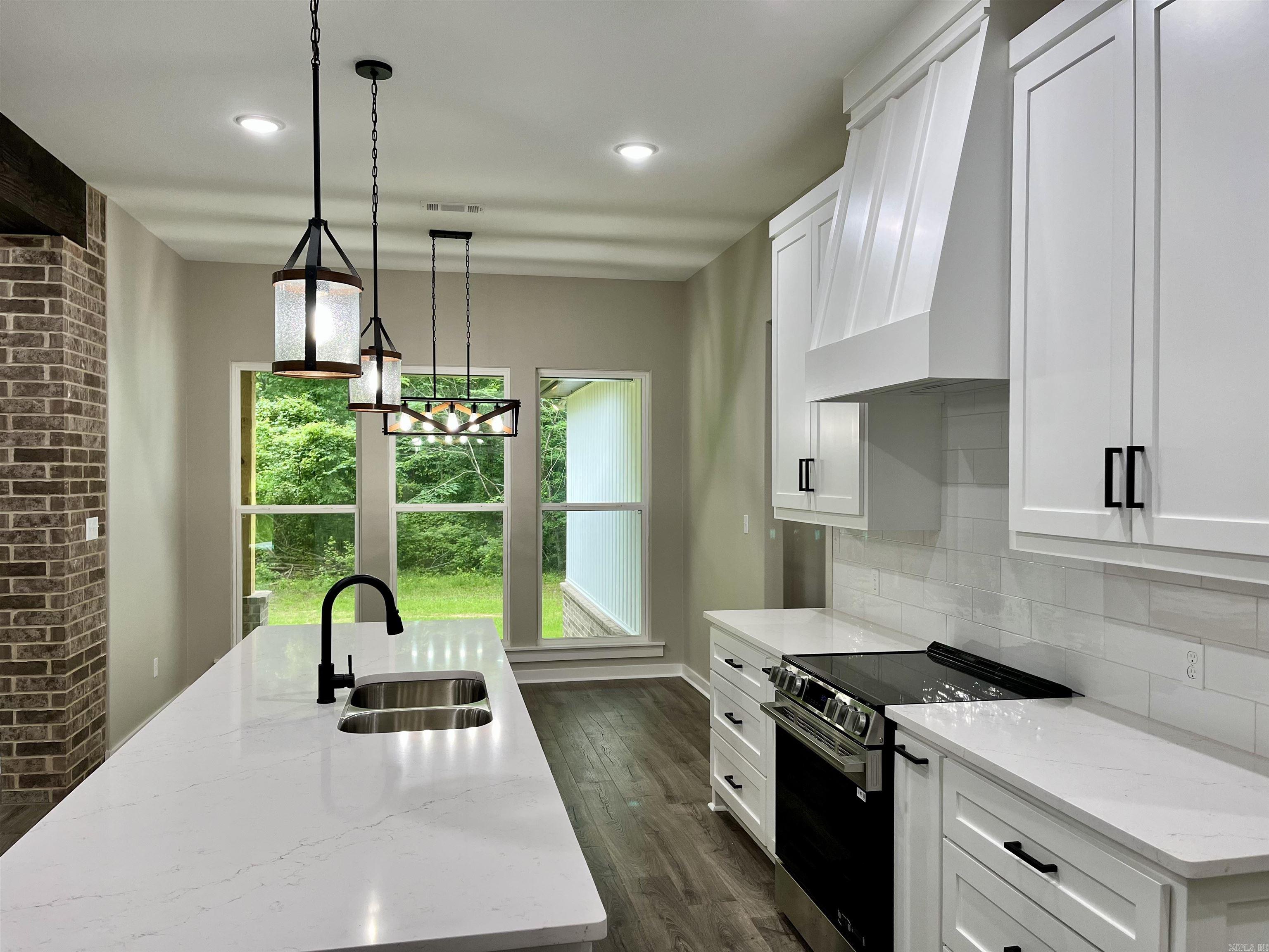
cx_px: 634
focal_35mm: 26
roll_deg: +0.7
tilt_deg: -0.9
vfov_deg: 53.1
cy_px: 476
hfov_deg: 67.3
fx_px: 953
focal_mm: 5.1
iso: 100
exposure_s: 1/120
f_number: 1.6
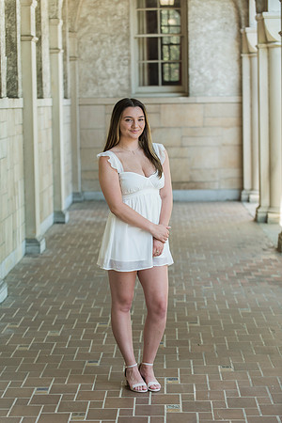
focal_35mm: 102
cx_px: 141
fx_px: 1198
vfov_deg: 20.0
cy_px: 212
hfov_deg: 13.4
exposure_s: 1/250
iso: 320
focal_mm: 102
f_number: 4
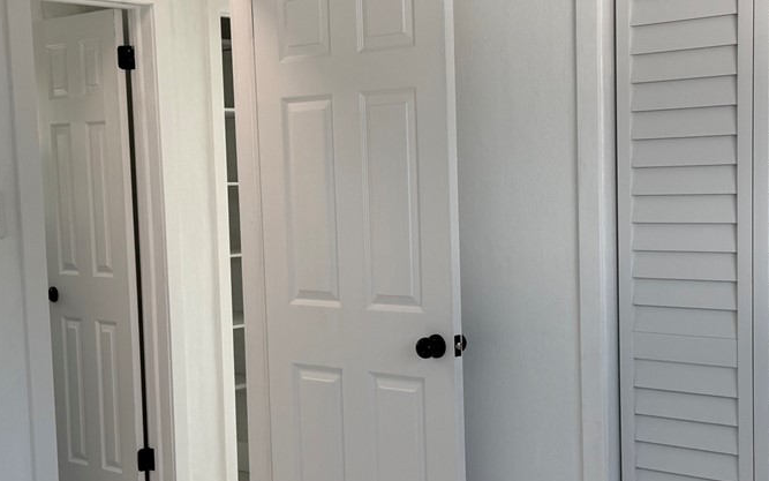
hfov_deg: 33.4
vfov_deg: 21.3
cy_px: 286
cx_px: 454
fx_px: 1279
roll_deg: +1.8
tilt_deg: -4.5
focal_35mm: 61
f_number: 1.78
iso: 64
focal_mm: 6.76
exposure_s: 1/206
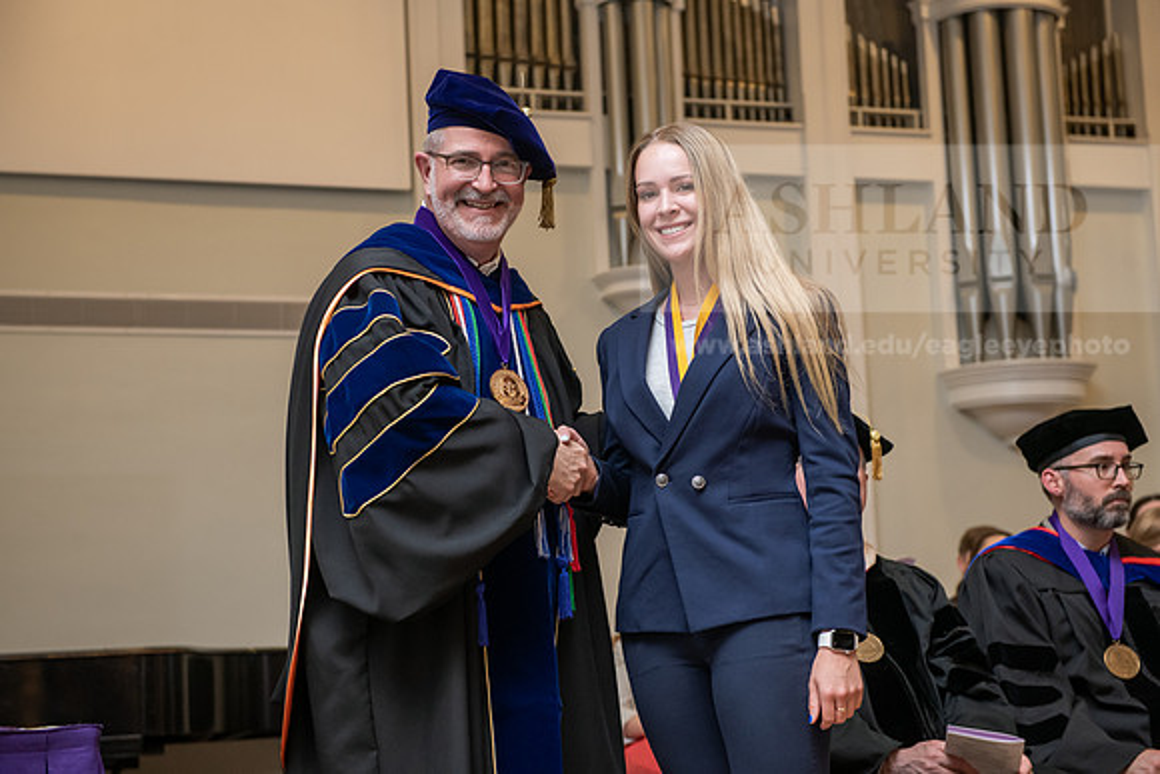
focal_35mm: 70
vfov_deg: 19.5
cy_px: 387
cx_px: 580
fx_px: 2256
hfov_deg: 28.8
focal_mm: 70
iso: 1250
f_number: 4.5
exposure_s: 1/200
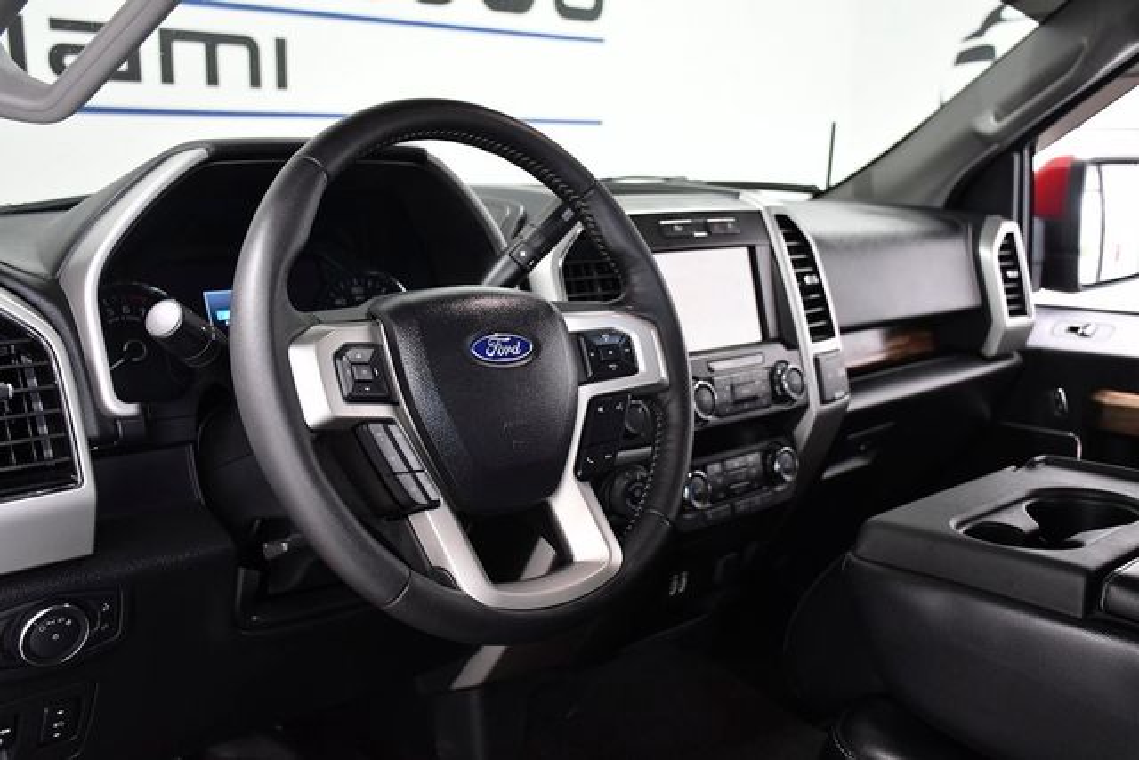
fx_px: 1139
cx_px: 570
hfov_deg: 53.1
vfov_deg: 36.9
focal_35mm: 36
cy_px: 380
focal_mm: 24
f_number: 4
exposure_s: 1/160
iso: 2500
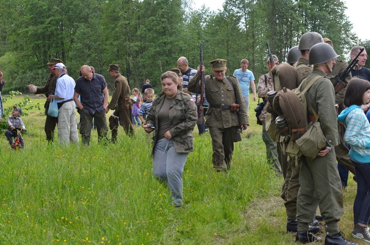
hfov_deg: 19.5
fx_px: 1077
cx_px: 185
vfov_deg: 13.0
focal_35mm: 105
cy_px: 122
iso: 1600
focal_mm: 70
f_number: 6.3
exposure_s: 1/1600
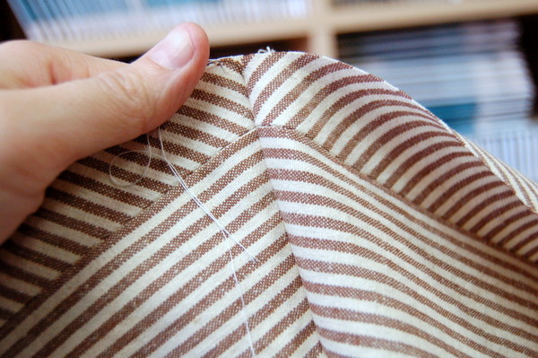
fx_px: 672
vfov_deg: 29.8
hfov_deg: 43.6
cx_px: 269
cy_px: 179
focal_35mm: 45
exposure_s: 1/80
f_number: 4.5
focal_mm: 30
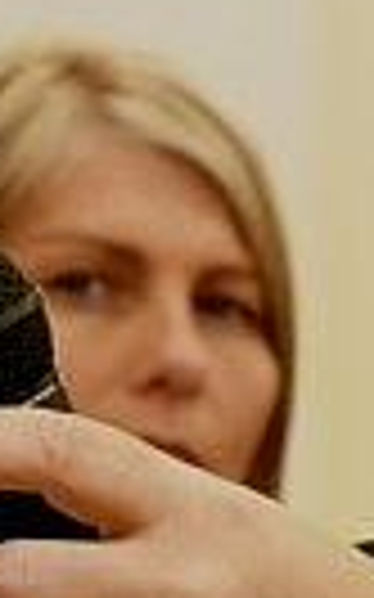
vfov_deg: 2.0
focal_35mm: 1028
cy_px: -94
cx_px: 117
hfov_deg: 1.3
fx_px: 16783
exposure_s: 1/25
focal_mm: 50.8
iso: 800
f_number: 3.7
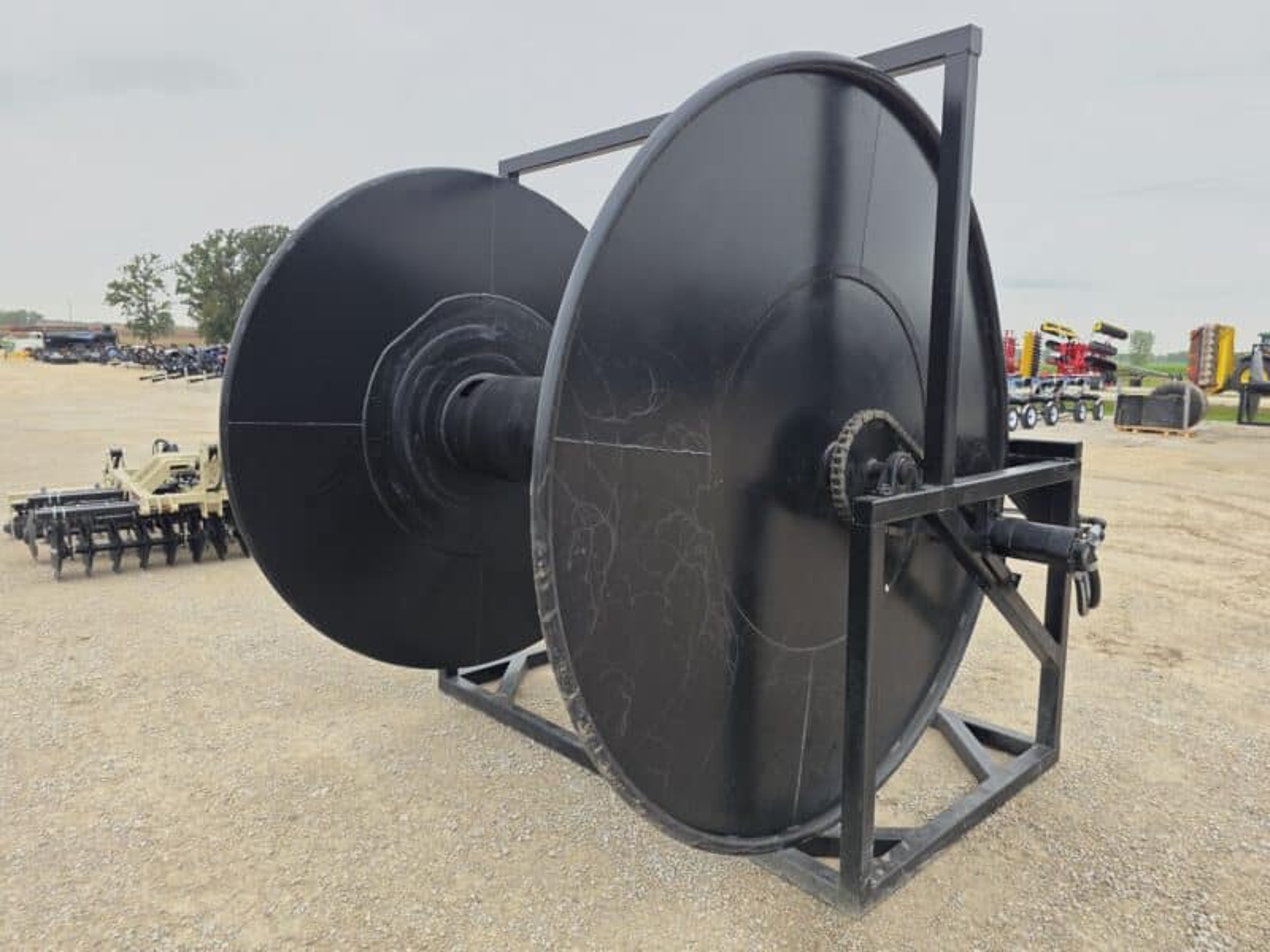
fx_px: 844
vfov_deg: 58.9
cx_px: 635
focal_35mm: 23
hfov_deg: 73.9
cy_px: 476
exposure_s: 1/180
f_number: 1.7
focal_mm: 6.3
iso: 50
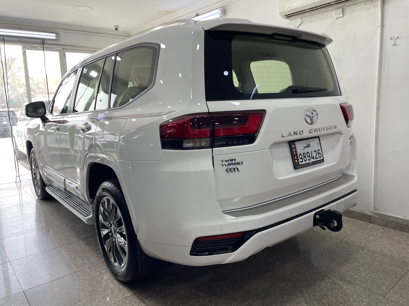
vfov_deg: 53.1
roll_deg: +2.5
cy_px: 153
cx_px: 204
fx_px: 307
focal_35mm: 26
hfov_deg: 67.3
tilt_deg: -9.6
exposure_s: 1/122
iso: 32
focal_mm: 4.2
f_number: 1.6
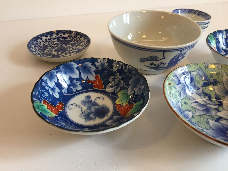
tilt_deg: -38.5
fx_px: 191
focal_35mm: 29
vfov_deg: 48.2
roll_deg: -0.5
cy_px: 86
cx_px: 114
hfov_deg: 61.7
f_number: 2.2
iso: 40
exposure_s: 1/33
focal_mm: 4.15
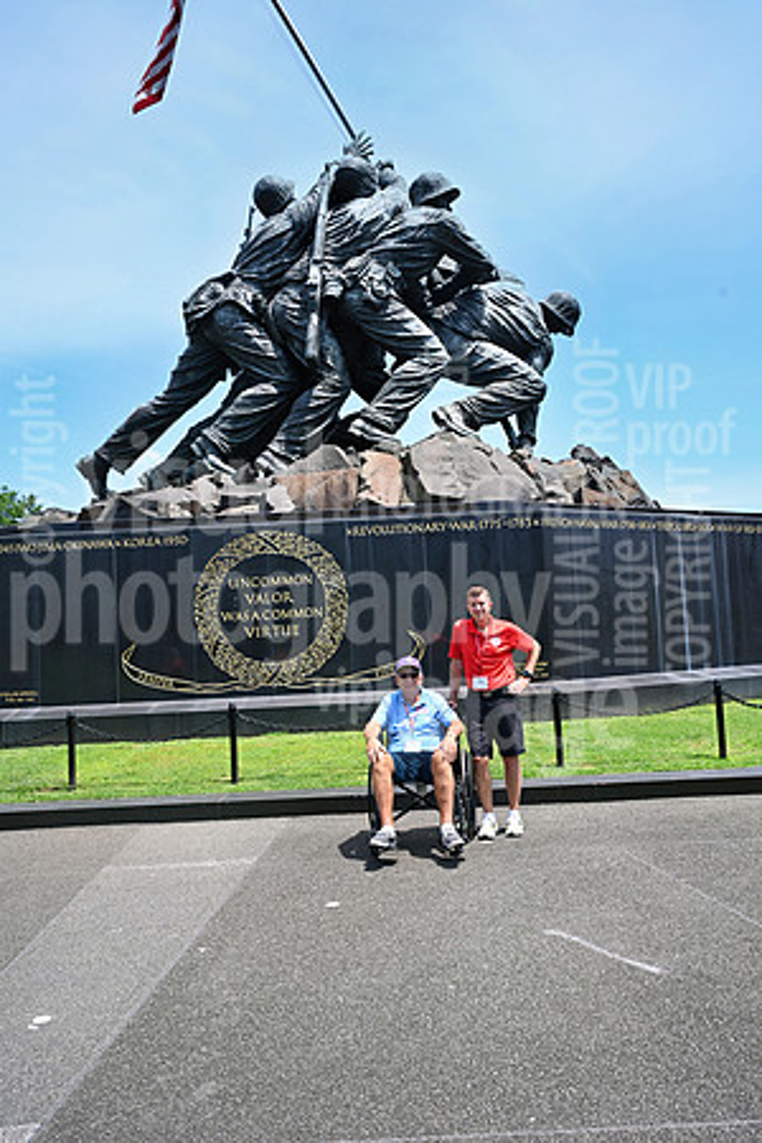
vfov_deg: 63.7
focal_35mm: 29
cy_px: 572
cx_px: 381
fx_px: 921
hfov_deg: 45.0
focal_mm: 29
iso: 200
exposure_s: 1/320
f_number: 8
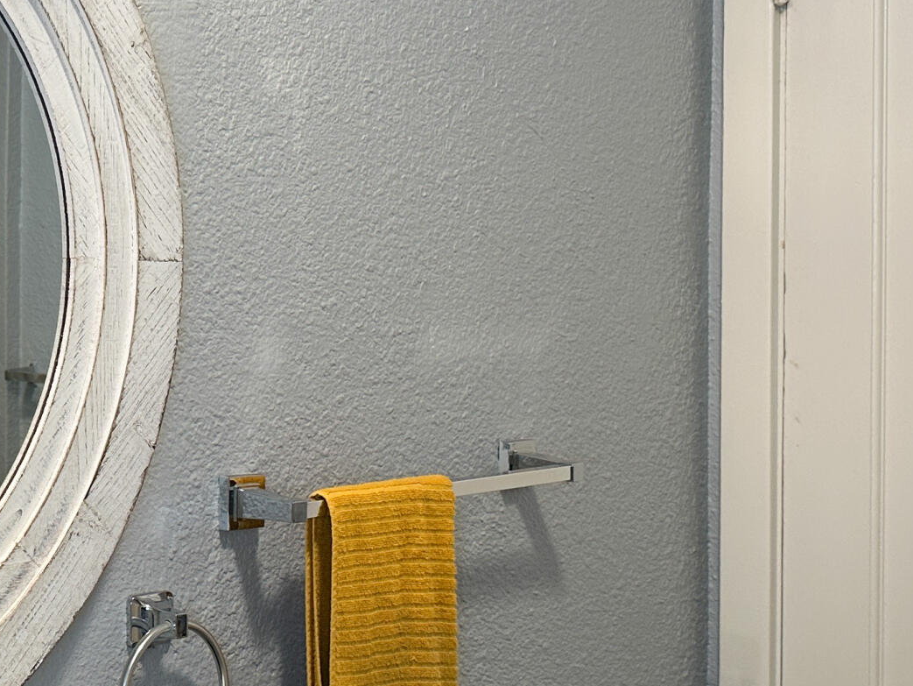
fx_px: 1821
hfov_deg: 26.5
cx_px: -17
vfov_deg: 21.3
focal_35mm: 69
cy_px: 241
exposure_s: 1/120
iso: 100
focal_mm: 6.86
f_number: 1.8
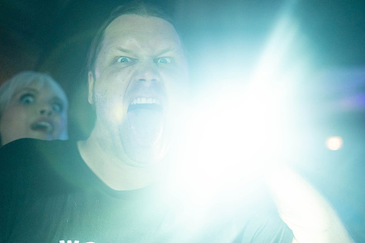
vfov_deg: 27.0
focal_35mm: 50
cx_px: 182
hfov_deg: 39.6
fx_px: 507
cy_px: 122
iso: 2500
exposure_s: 1/160
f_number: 2.2
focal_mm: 50
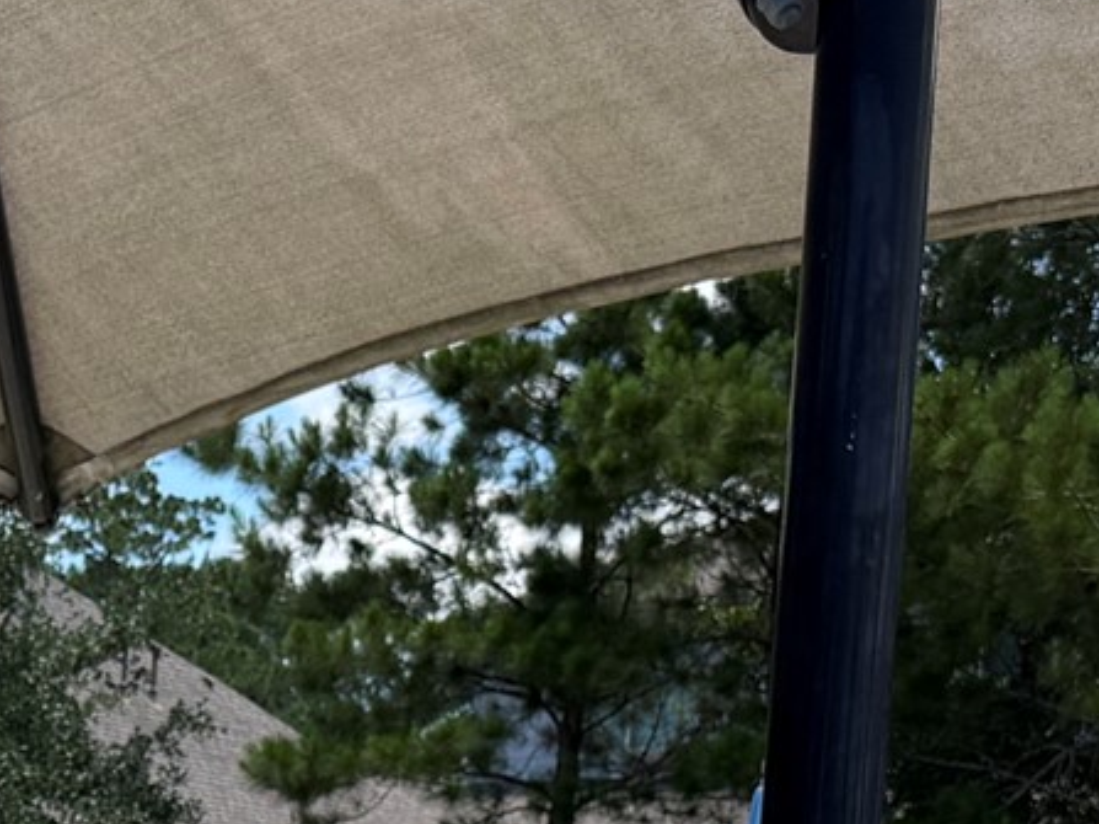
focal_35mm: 110
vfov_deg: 12.5
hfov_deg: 17.5
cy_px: 1381
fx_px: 3491
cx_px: 15
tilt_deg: -5.0
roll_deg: -3.1
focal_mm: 6.76
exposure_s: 1/2703
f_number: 1.78
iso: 80
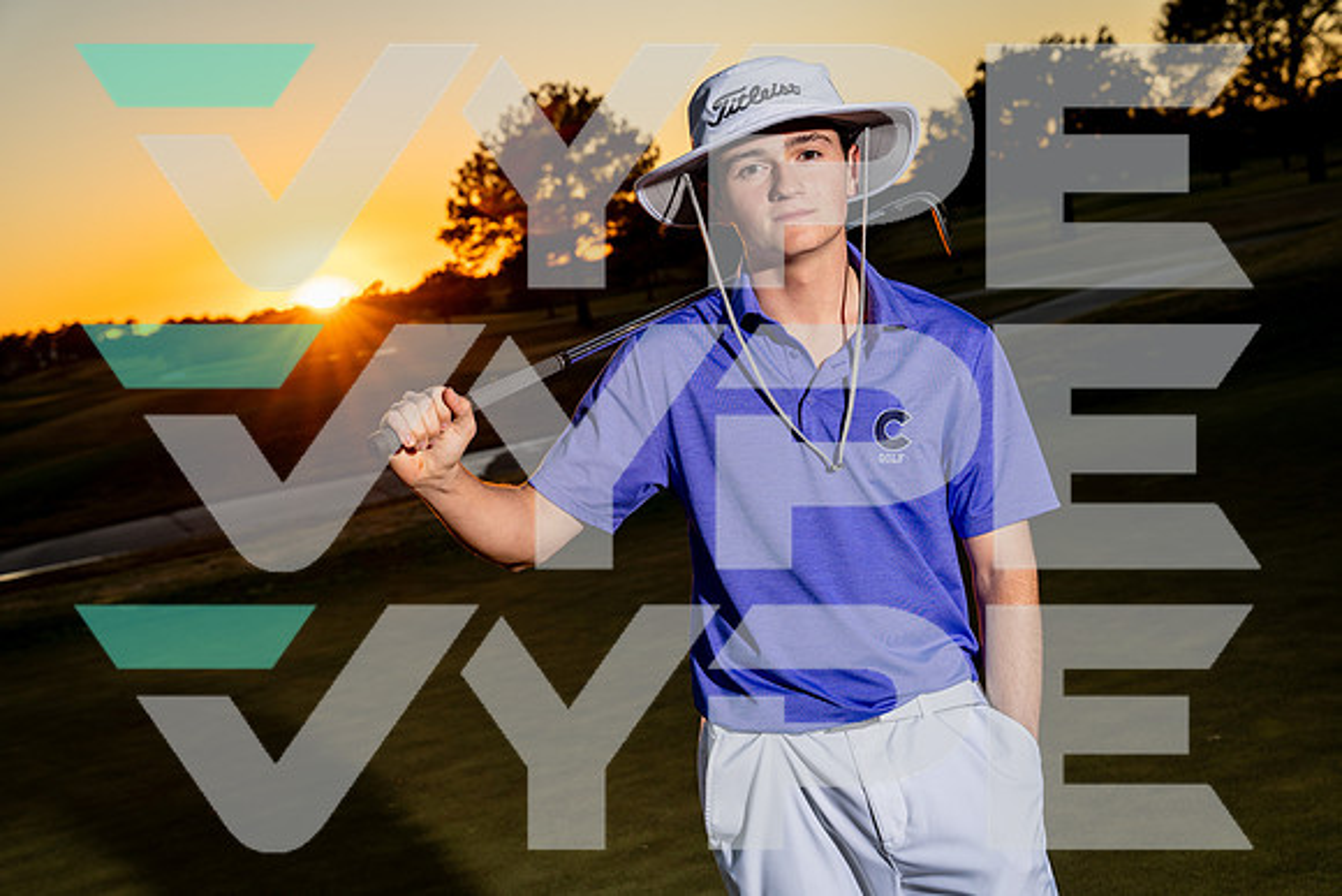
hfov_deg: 36.2
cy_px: 448
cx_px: 671
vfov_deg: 24.6
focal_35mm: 55
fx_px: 2051
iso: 160
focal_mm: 55
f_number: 7.1
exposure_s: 1/250
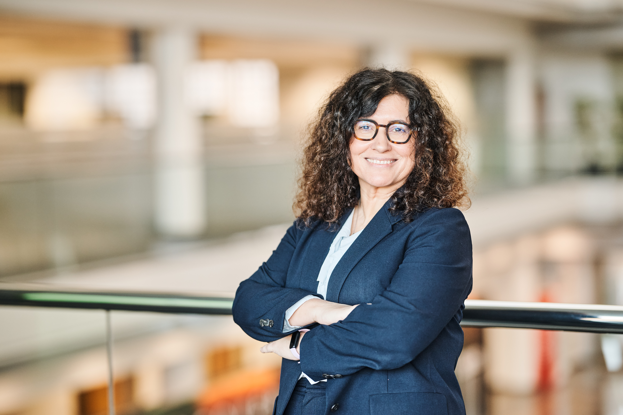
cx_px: 312
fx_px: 1471
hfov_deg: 23.9
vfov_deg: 16.1
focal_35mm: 85
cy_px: 208
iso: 400
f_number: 1.6
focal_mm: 85
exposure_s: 1/250
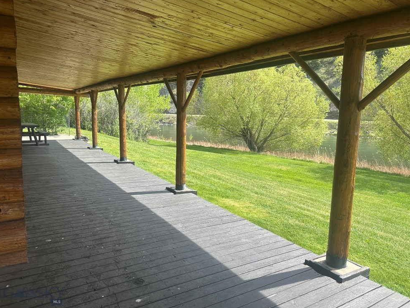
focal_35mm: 25
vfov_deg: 54.9
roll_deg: -2.8
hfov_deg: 69.4
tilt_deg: -6.6
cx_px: 197
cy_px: 150
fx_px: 296
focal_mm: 6.86
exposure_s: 1/1241
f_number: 1.78
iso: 80
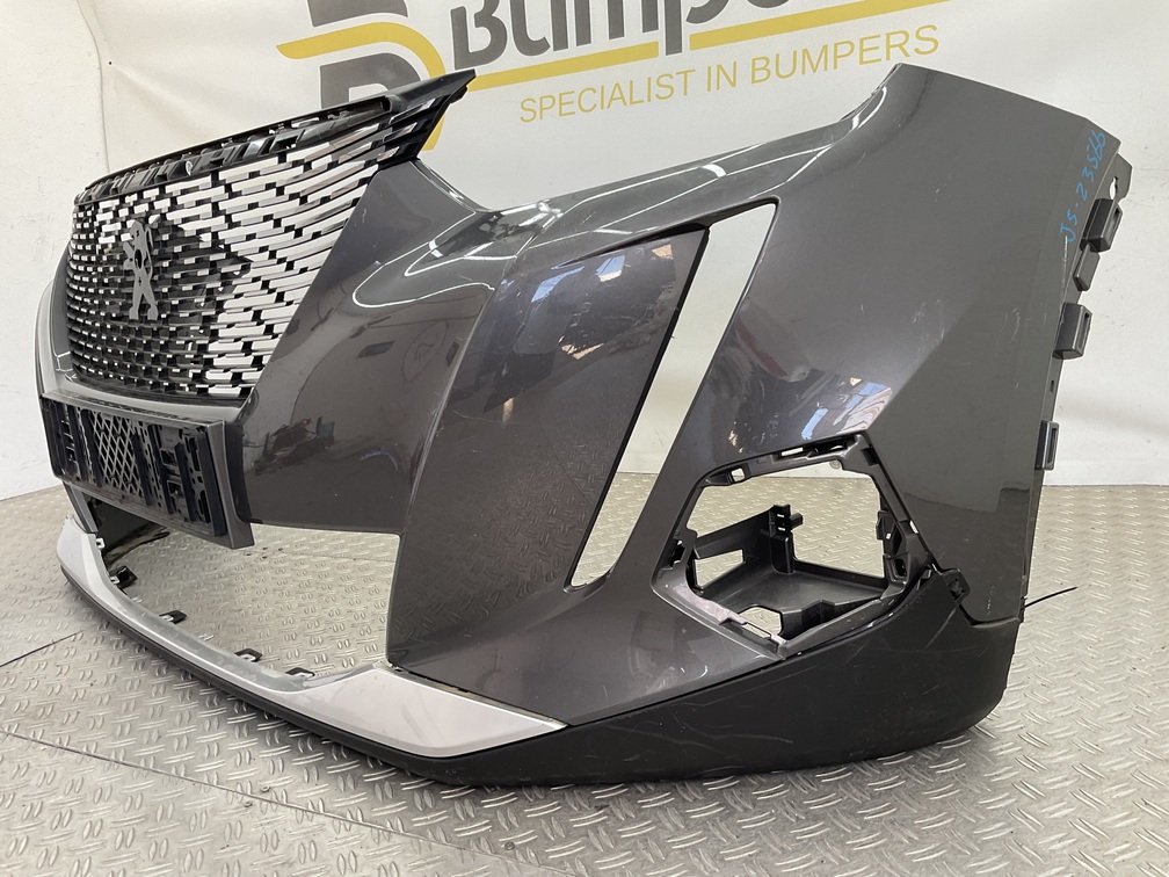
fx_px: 979
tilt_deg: -11.8
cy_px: 438
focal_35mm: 29
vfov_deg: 48.2
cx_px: 584
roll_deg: +4.8
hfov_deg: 61.7
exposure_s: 1/100
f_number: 1.8
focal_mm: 3
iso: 32
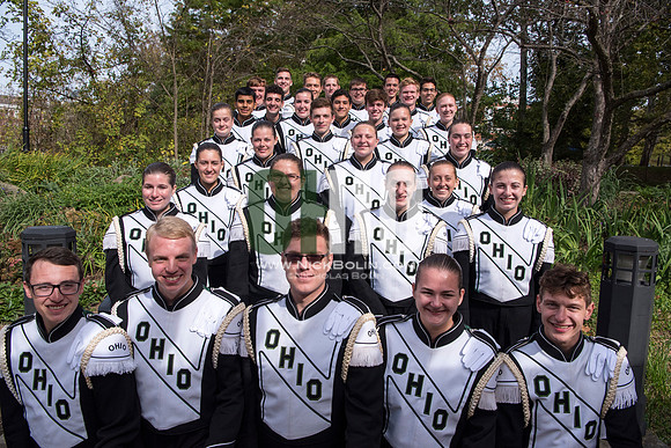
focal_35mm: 24
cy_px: 224
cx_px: 336
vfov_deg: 53.2
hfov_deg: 73.7
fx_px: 447
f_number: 8
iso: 500
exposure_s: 1/2000
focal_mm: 24
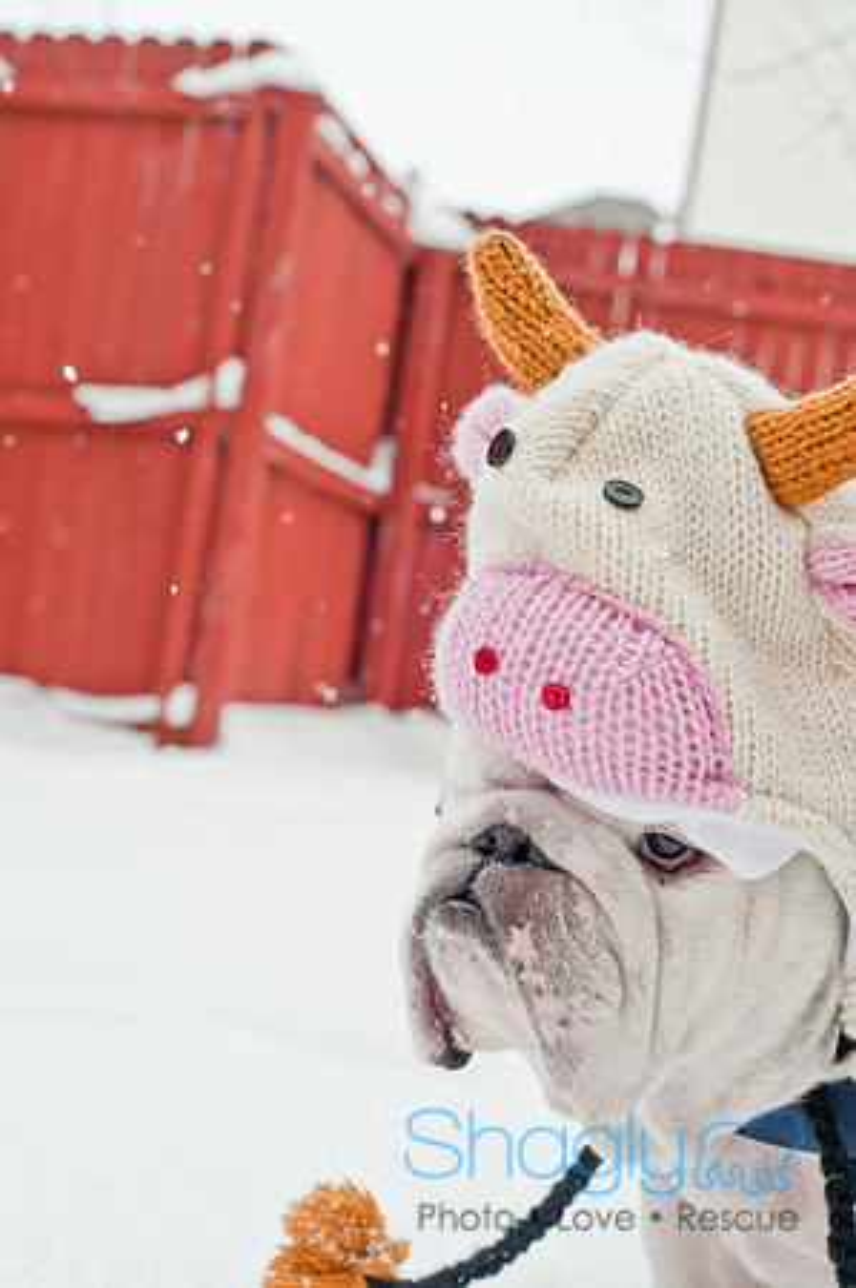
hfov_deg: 18.1
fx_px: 2681
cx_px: 428
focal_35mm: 75
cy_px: 644
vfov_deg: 27.0
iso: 200
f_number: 5.6
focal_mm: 50
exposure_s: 1/400
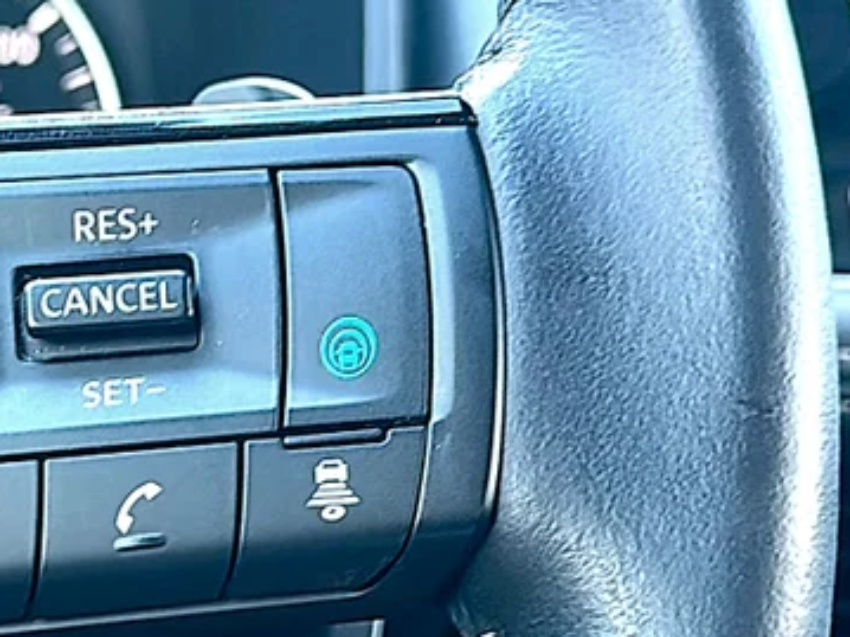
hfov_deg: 23.4
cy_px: 356
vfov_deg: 18.0
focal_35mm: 82
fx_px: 2013
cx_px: 152
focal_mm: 6.86
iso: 64
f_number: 1.78
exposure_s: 1/56
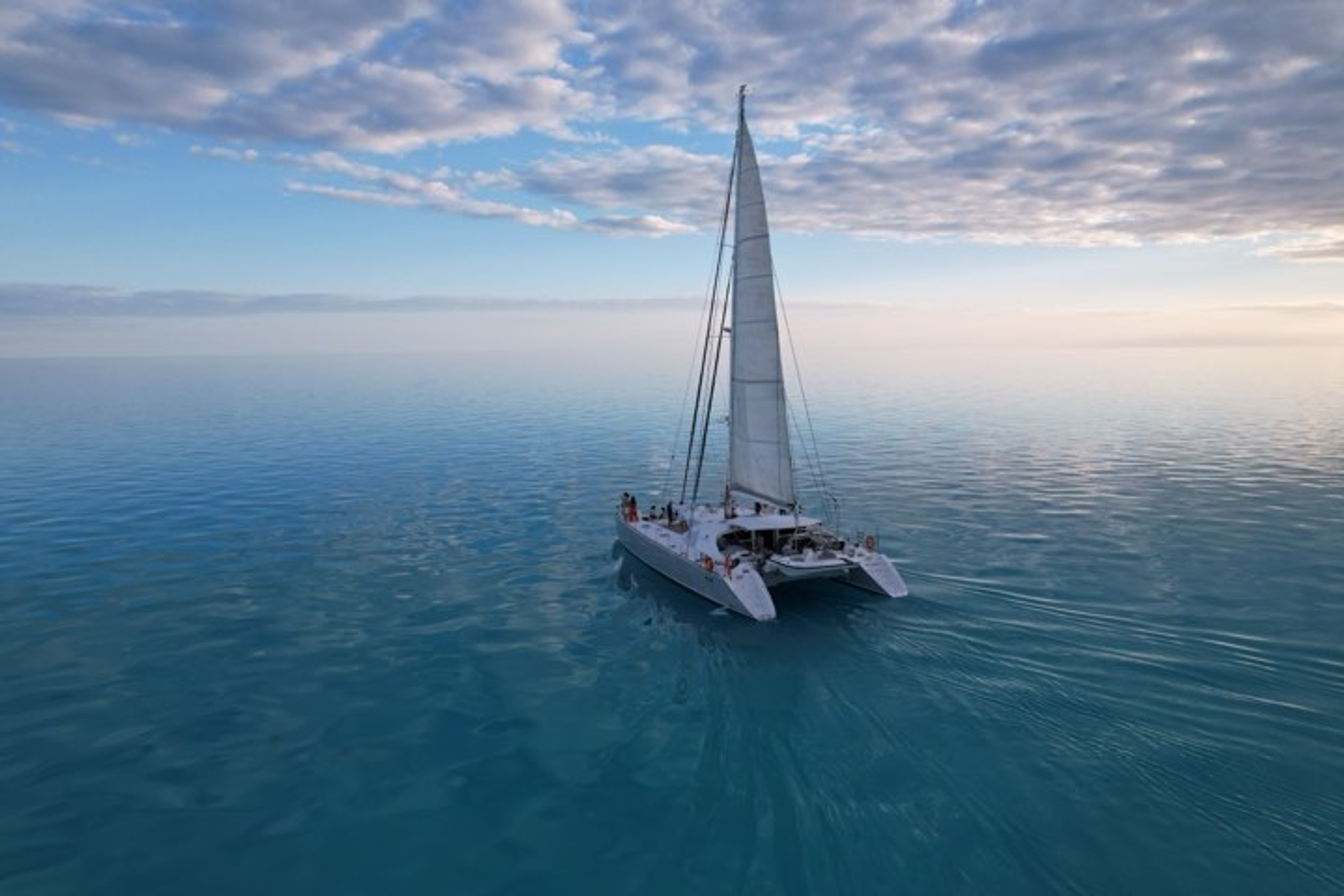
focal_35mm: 22
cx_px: 672
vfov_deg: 57.2
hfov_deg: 78.6
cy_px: 448
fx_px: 821
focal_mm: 8.38
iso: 100
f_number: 2.8
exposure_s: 1/120
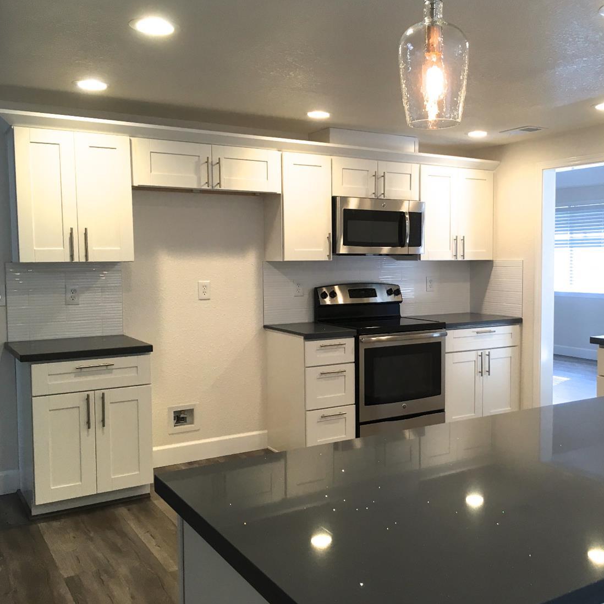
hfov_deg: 46.6
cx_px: 395
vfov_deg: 47.2
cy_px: 298
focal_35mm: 35
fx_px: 691
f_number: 2.2
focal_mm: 4.15
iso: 25
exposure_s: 1/30
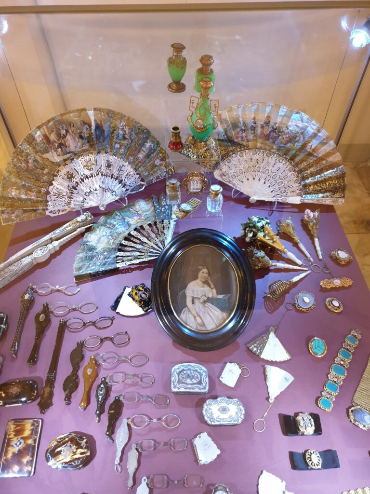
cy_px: 247
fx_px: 371
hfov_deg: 53.1
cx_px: 185
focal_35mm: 26
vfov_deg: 67.3
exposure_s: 1/50
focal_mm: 4.3
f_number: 1.5
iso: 250
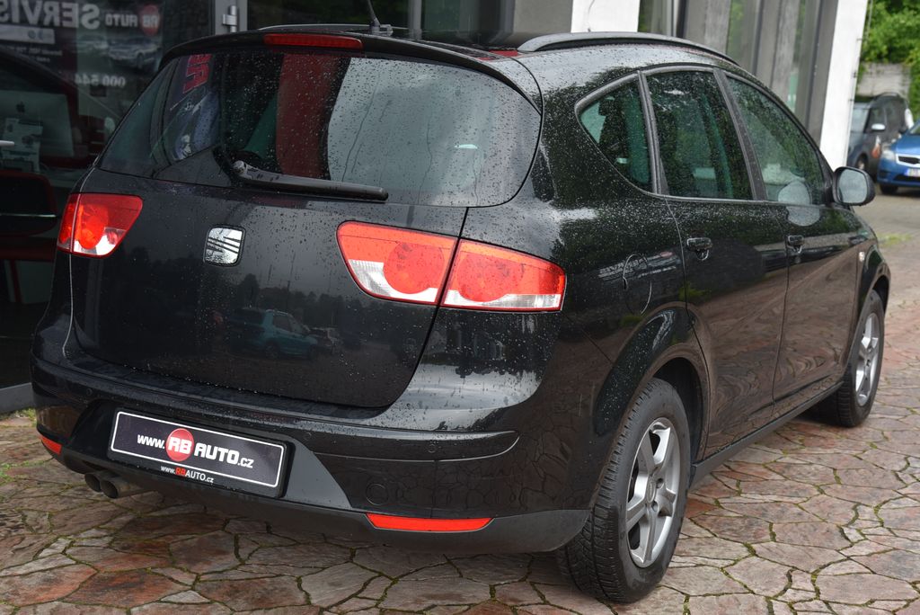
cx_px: 460
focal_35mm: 50
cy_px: 308
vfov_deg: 27.0
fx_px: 1278
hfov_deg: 39.6
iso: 500
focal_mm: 50
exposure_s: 1/160
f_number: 6.3
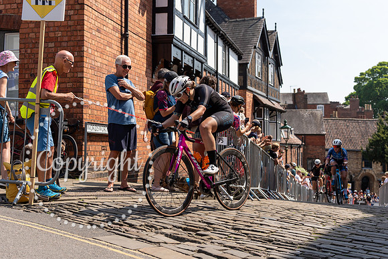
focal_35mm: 47
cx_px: 184
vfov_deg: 28.5
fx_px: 510
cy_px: 130
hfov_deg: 41.7
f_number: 3.5
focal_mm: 38
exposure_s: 1/2500
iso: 160
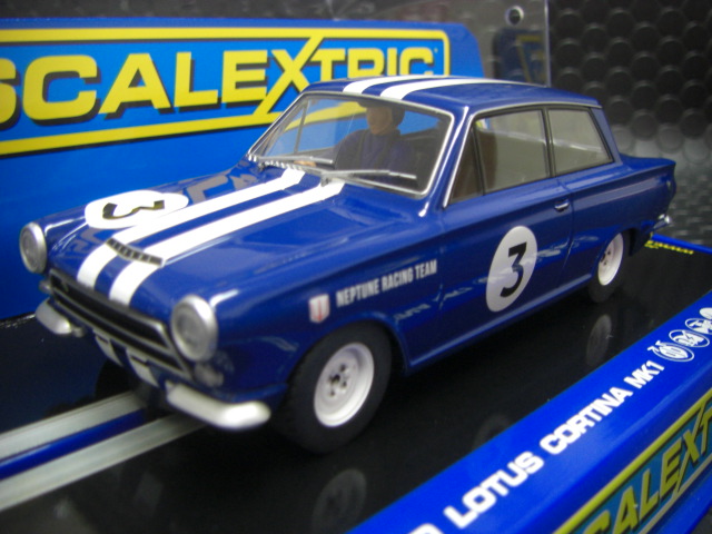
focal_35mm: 38
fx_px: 782
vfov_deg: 37.7
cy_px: 267
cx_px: 356
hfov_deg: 49.0
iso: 200
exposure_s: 1/13
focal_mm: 6.3
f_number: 3.4
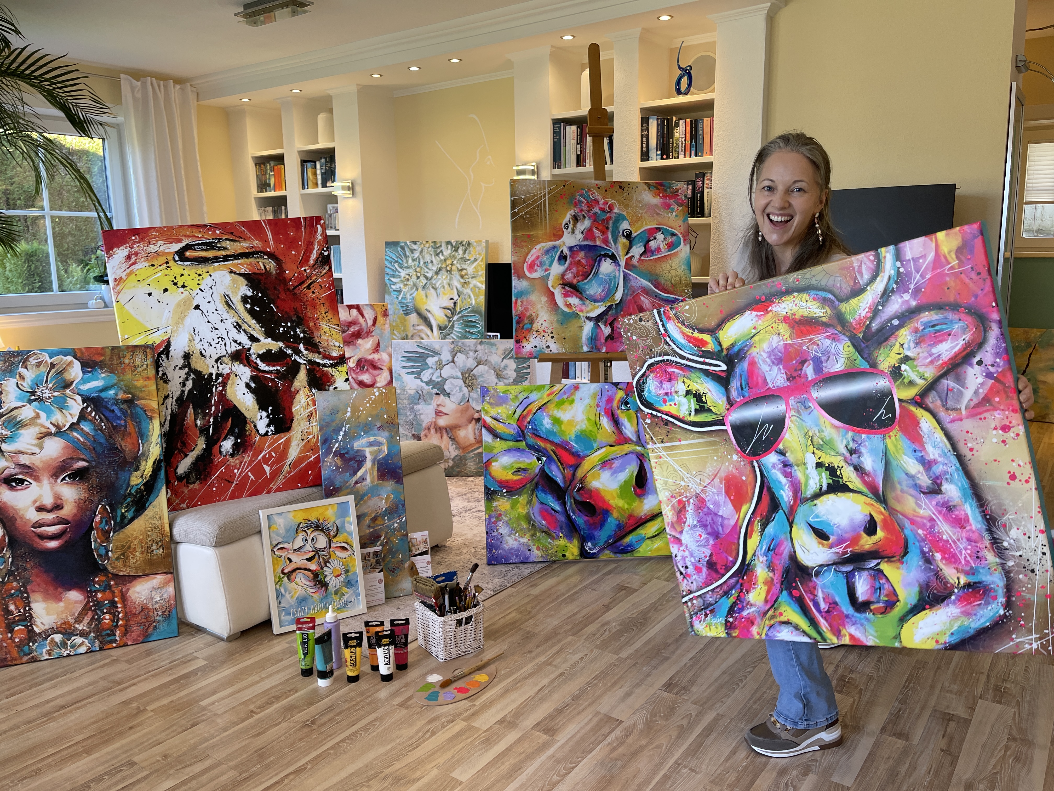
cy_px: 396
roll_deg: +0.7
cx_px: 527
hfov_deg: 69.4
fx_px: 761
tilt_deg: -11.3
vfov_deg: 54.9
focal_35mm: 25
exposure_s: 1/100
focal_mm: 5.1
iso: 125
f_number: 1.6
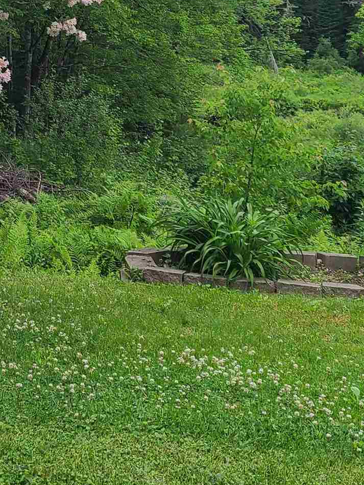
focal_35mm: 84
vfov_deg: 21.9
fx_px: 1178
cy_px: -65
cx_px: -65
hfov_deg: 16.9
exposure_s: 1/579
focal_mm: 5.4
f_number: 1.8
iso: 40
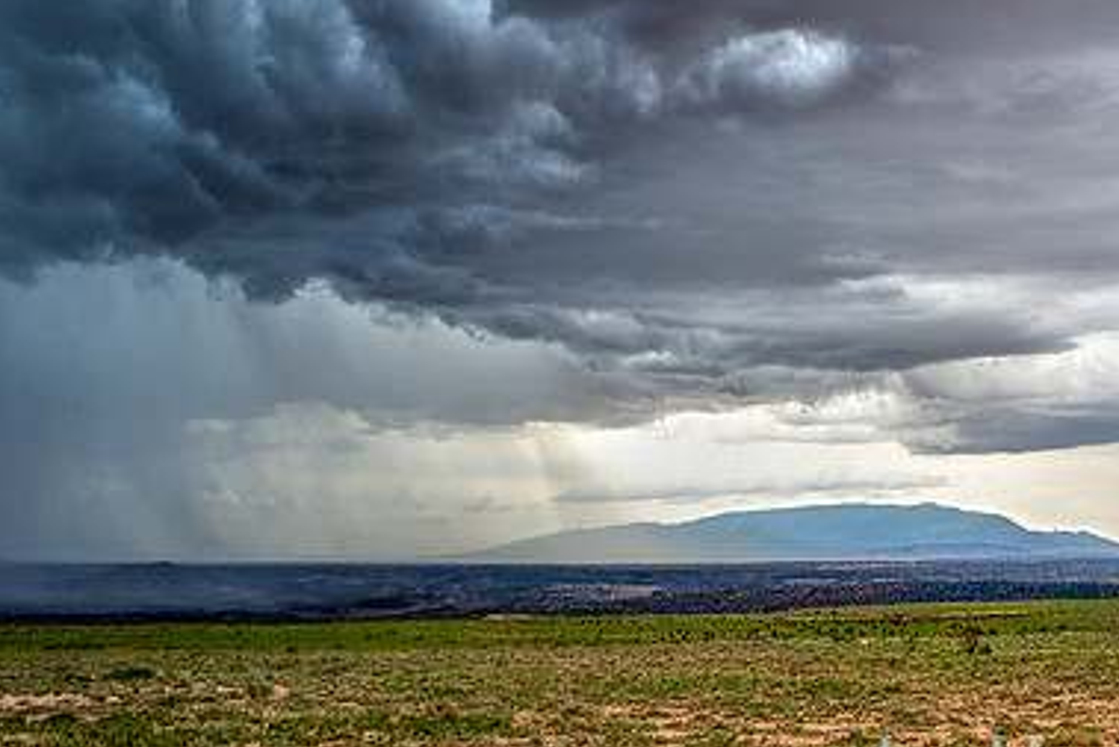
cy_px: 399
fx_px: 1710
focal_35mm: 55
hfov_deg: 35.6
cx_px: 800
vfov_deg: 24.6
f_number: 6.3
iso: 200
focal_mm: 24
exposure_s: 1/125
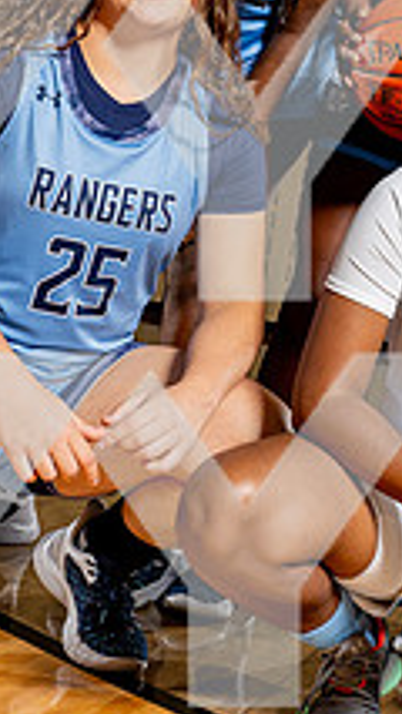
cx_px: 395
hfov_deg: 15.4
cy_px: 126
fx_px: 1457
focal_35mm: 77
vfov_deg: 26.9
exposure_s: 1/250
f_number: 6.3
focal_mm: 27
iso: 400
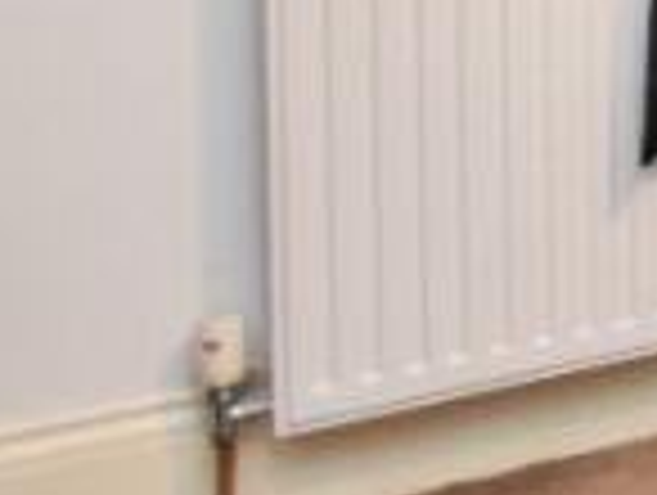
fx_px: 1920
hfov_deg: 11.4
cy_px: -452
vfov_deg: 13.0
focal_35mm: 101
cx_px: 1966
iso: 1100
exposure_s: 1/125
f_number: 4
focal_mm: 10
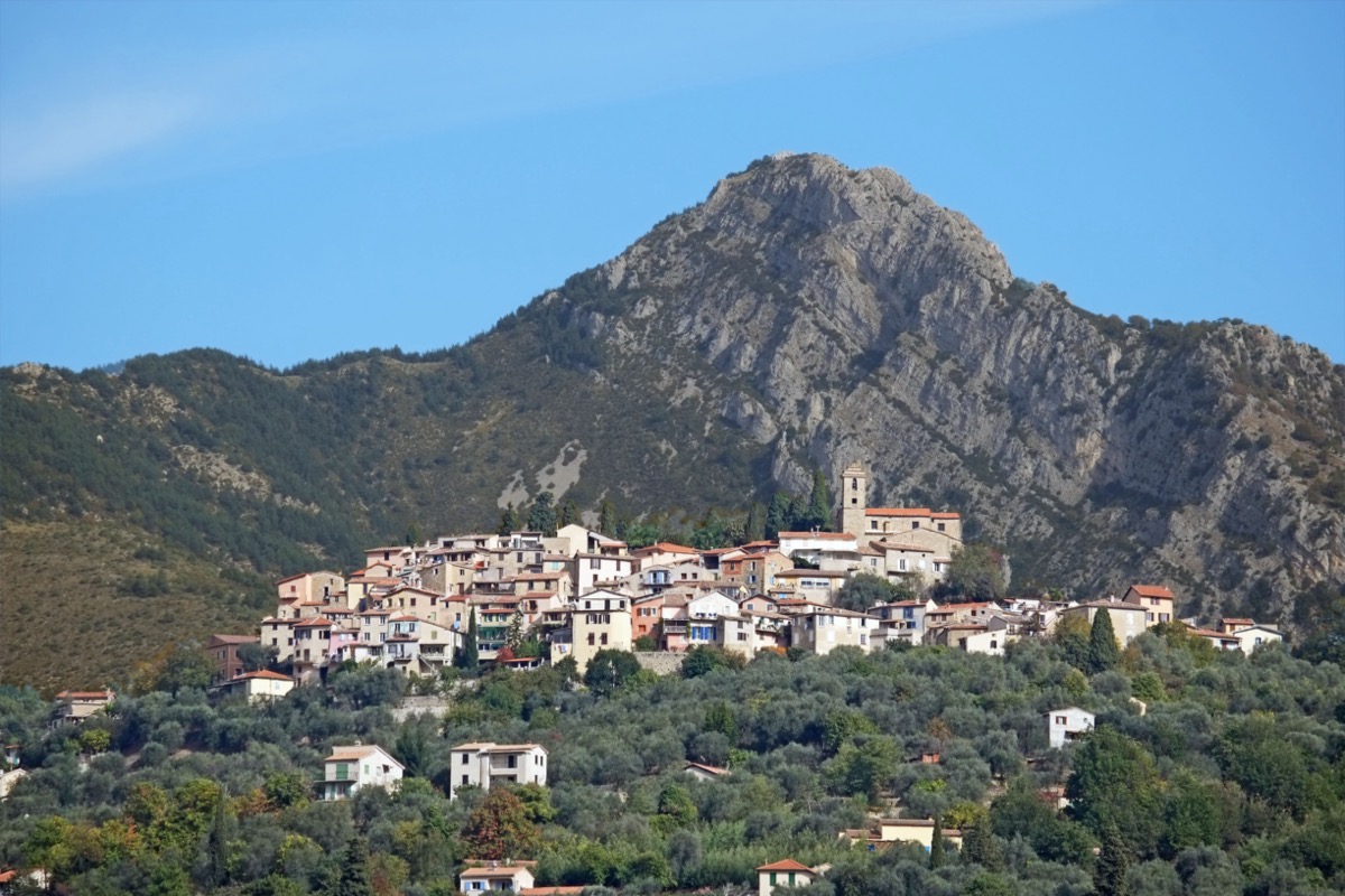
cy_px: 448
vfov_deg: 4.8
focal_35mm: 289
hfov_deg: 7.1
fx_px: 10797
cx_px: 672
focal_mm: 192.9
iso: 200
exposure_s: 1/500
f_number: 7.1
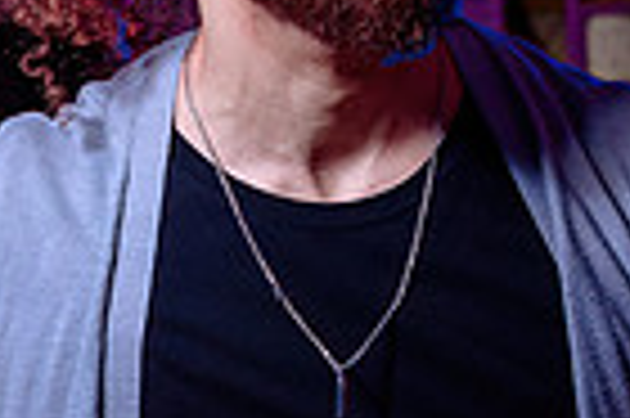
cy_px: 179
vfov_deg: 8.8
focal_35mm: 156
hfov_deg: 12.7
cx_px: -221
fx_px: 2727
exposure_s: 1/60
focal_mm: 32
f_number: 3.5
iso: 800
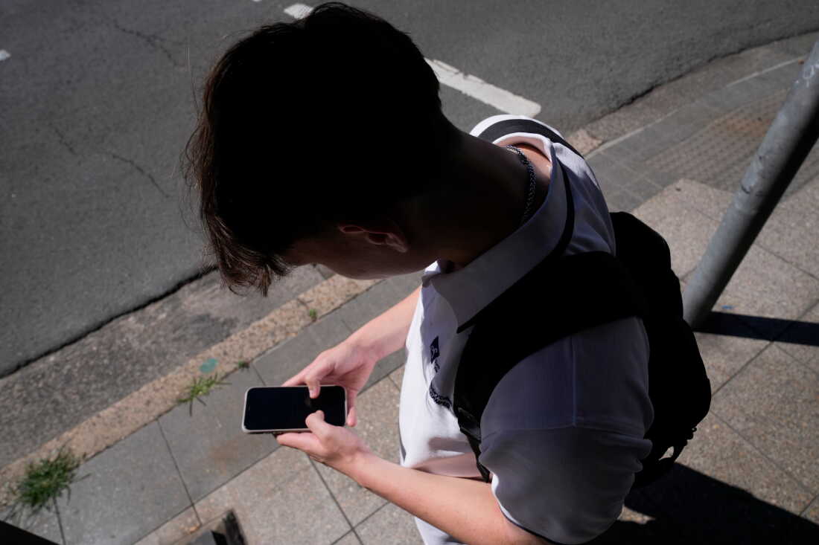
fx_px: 546
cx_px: 410
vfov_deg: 53.1
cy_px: 272
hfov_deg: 73.8
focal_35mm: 24
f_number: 7.1
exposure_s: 1/2500
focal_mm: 24
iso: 500
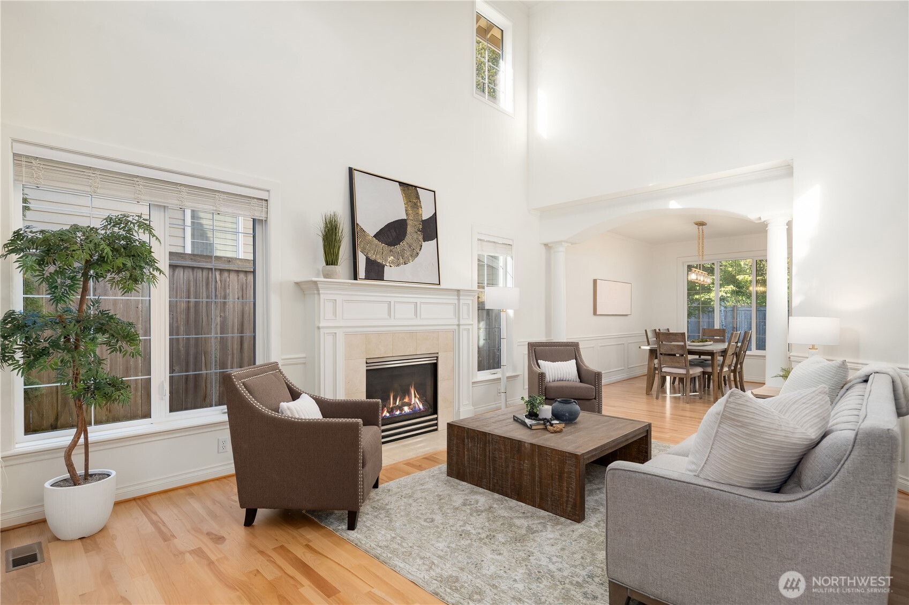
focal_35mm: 17
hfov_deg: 93.3
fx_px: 429
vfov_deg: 70.4
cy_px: 302
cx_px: 454
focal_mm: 17
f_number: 7.1
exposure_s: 1/13
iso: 320
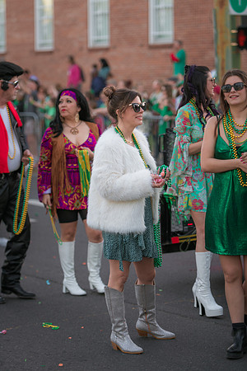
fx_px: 1132
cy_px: 186
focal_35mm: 110
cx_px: 124
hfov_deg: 12.5
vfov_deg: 18.6
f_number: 2.8
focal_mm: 110
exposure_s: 1/160
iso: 140
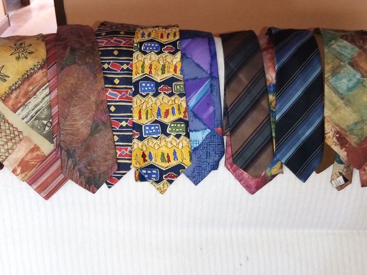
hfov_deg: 44.8
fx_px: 445
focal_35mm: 42
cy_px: 152
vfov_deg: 34.3
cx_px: 184
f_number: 1.8
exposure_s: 1/33.3
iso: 350
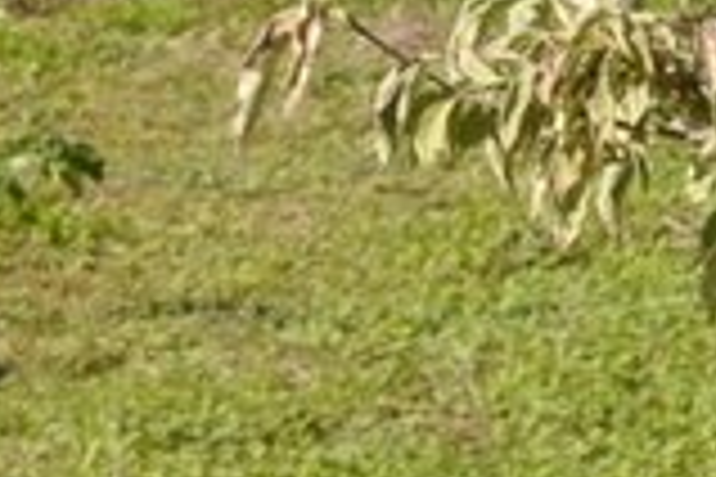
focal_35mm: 544
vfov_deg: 2.5
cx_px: 2445
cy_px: 176
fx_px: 10819
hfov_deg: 3.7
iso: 200
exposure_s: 1/320
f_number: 9
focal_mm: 48
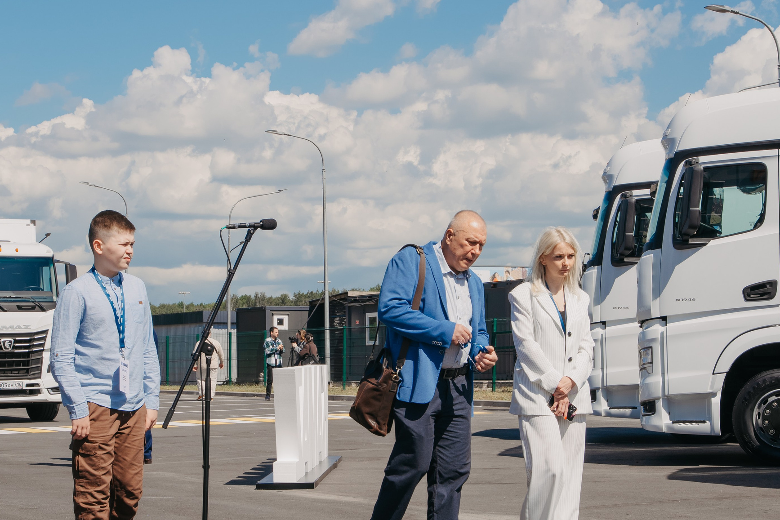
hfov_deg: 22.6
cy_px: 331
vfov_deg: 15.2
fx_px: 1950
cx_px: 371
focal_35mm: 90
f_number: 14
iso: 160
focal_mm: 61
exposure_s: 1/160
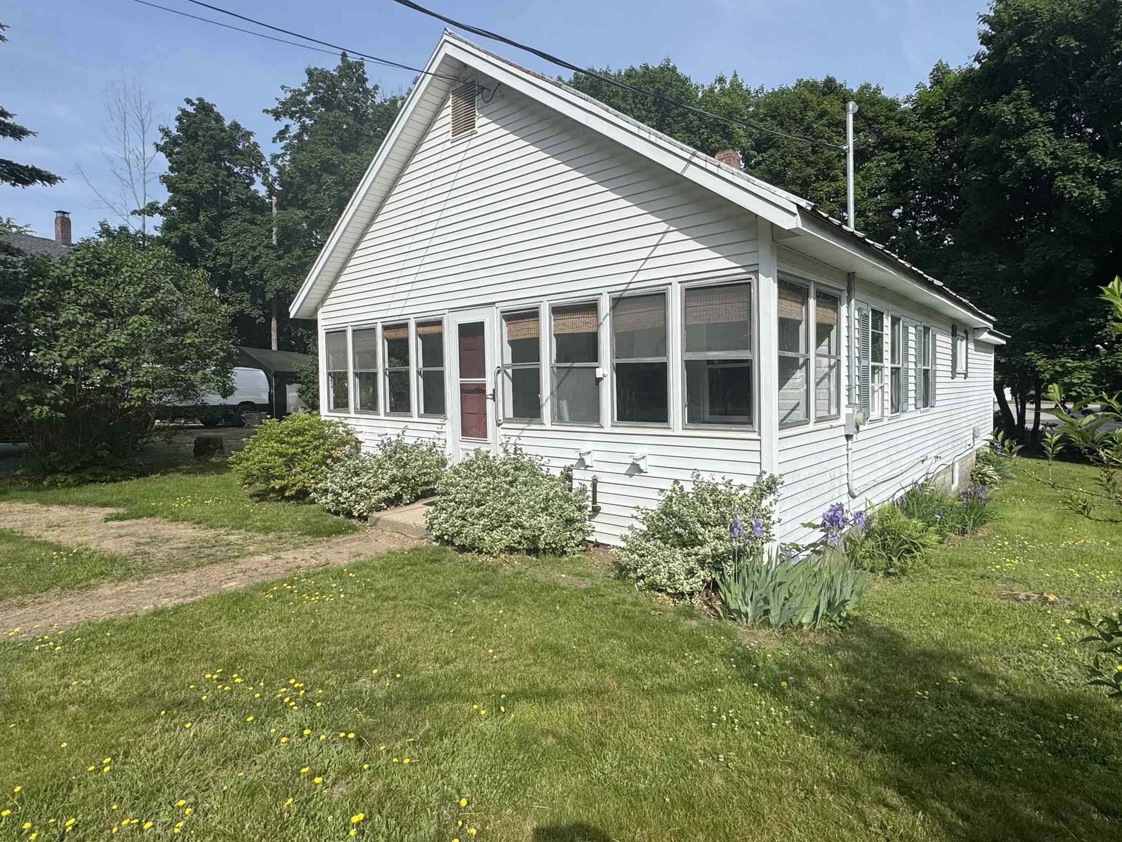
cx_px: 584
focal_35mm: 19
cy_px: 400
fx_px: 616
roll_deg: +0.8
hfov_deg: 84.6
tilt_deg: -1.1
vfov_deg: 68.6
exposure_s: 1/2985
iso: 50
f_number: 2.2
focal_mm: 2.22
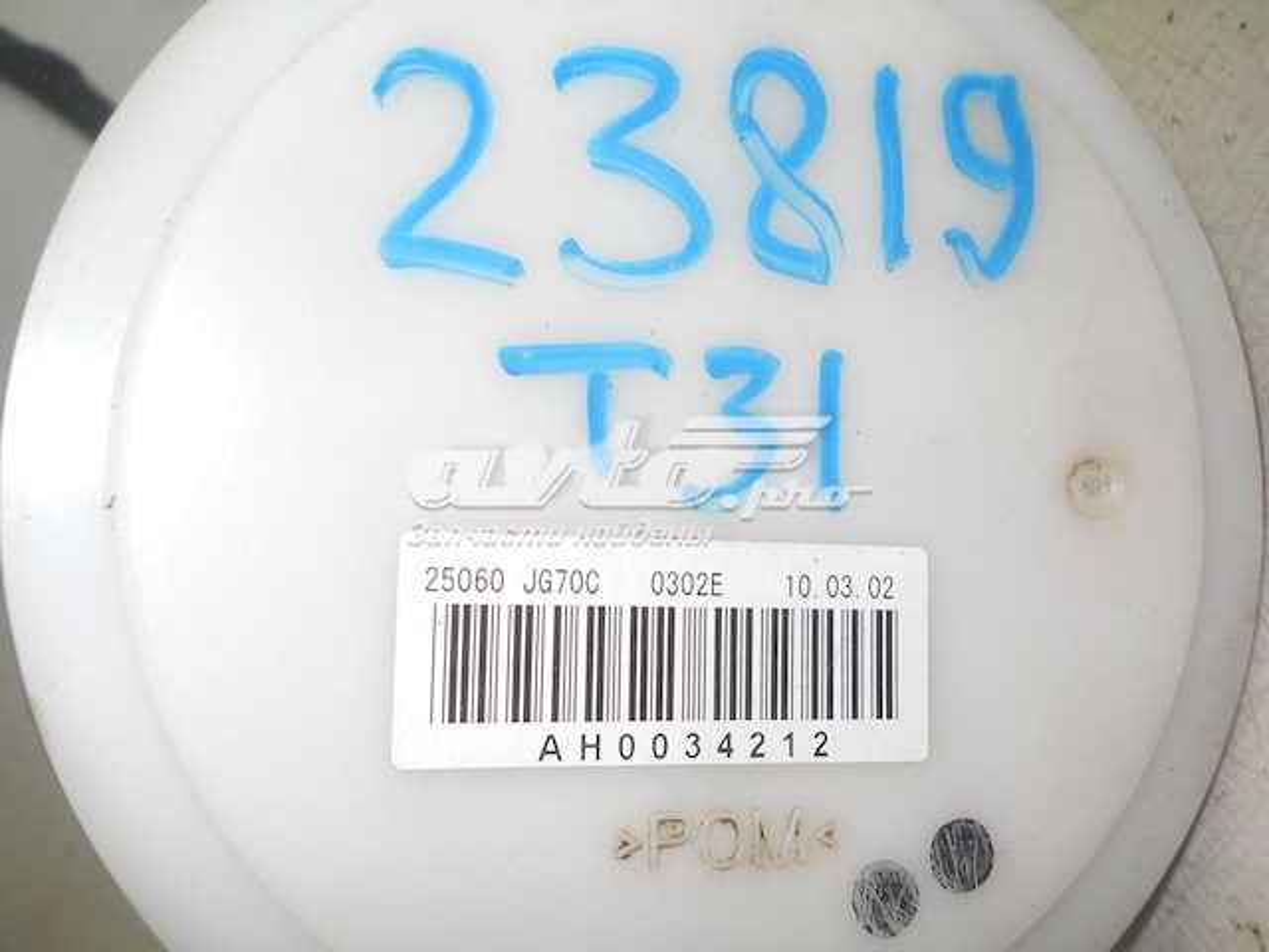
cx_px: 634
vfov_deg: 35.1
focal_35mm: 41
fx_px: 1503
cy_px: 476
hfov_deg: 45.8
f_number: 5.5
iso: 80
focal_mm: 6.72
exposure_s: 1/30
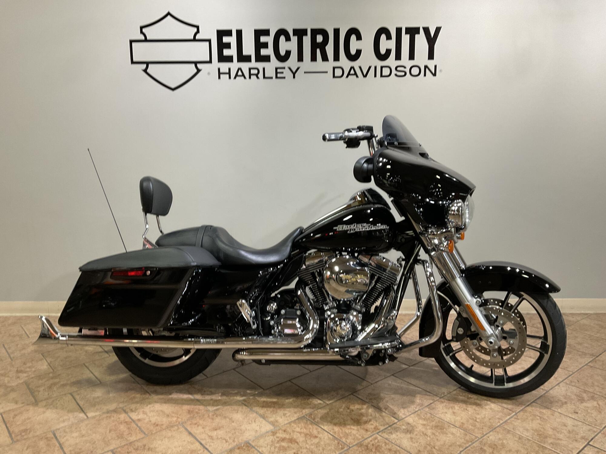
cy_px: 227
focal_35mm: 29
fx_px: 508
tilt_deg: -11.5
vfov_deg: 48.2
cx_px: 303
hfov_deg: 61.7
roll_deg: +0.2
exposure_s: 1/60
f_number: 1.8
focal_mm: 3
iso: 80
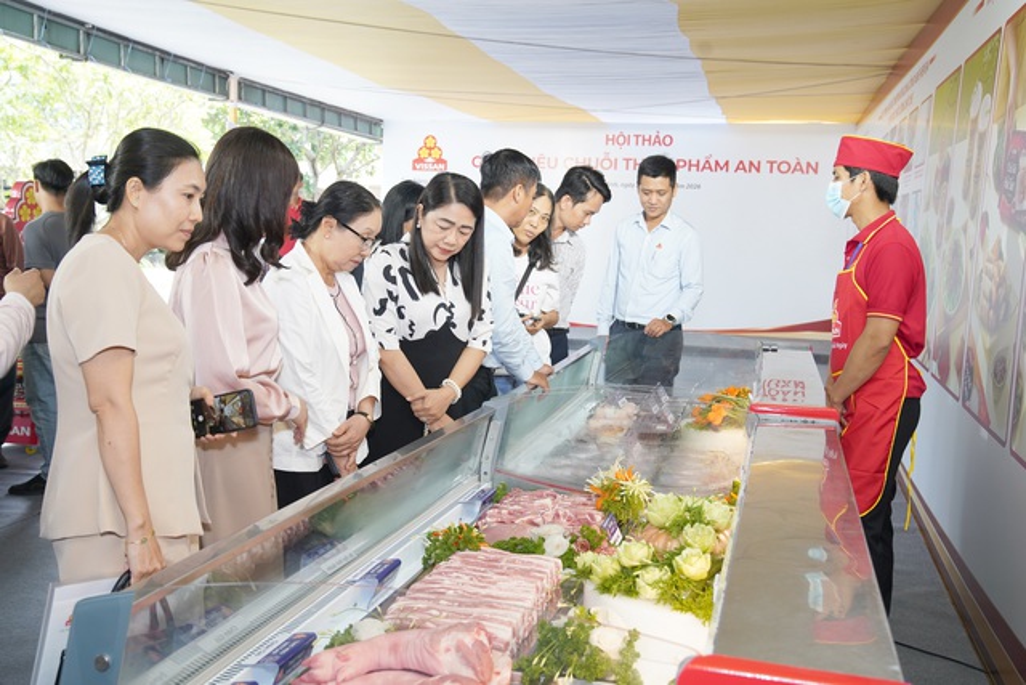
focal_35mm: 37
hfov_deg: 51.9
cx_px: 513
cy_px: 342
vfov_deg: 36.0
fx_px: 1055
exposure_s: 1/60
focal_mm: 37
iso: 800
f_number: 5.6
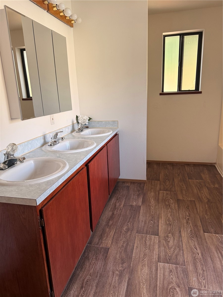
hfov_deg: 56.8
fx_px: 206
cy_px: 148
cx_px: 112
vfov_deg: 71.6
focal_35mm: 24
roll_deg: +1.9
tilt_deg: -15.7
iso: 200
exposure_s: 1/121
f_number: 1.78
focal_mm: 6.76
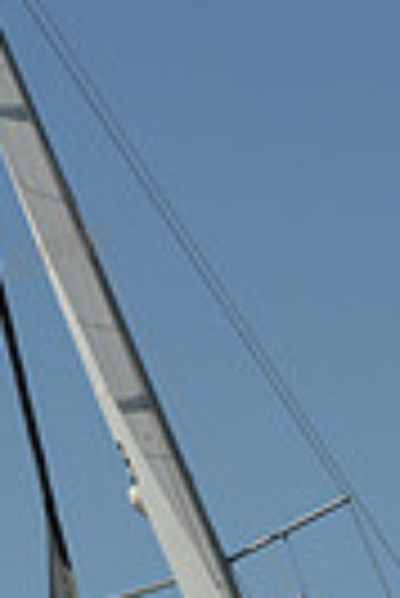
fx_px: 5086
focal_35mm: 306
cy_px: 890
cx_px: 344
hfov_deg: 4.5
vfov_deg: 6.6
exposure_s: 1/800
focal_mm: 70
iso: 320
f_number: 13
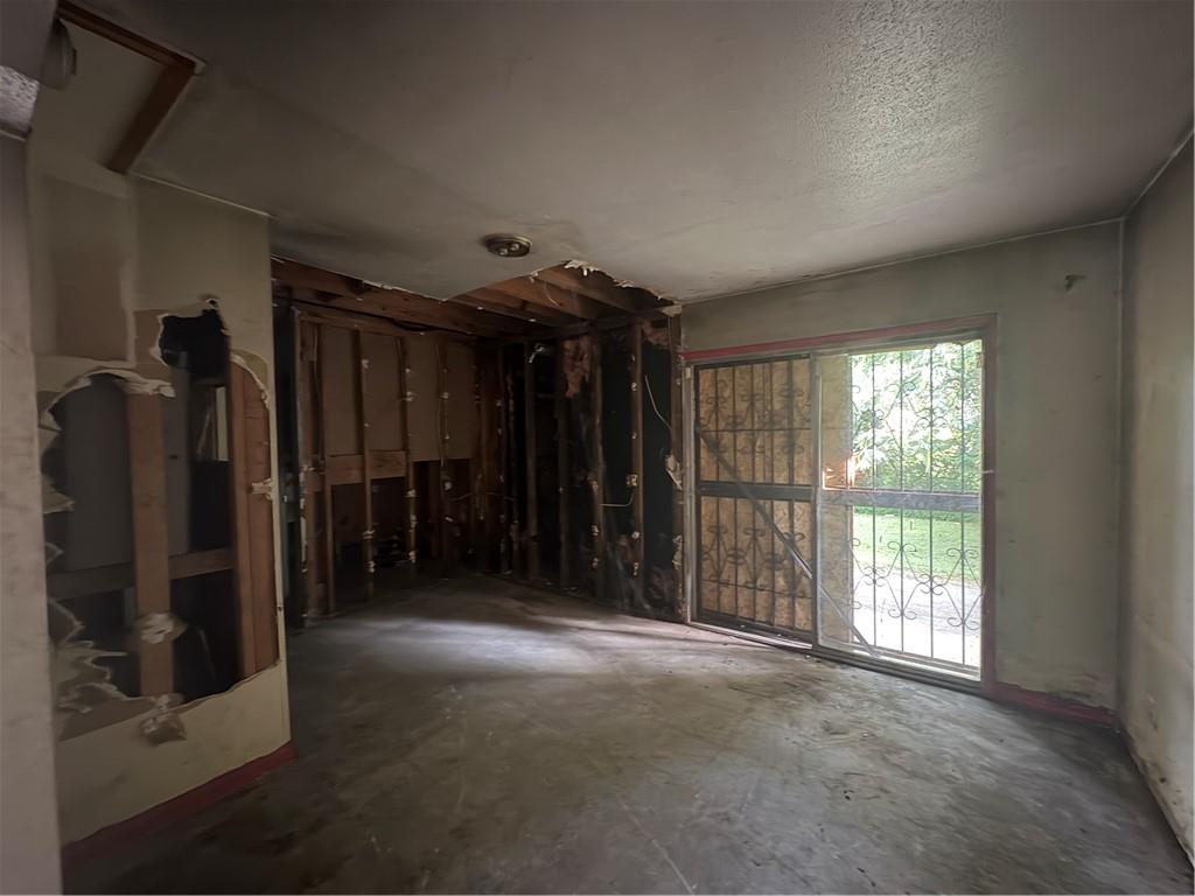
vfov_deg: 85.7
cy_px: 448
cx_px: 598
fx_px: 483
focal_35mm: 14
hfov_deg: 102.1
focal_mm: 2.22
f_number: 2.2
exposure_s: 1/10
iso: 400
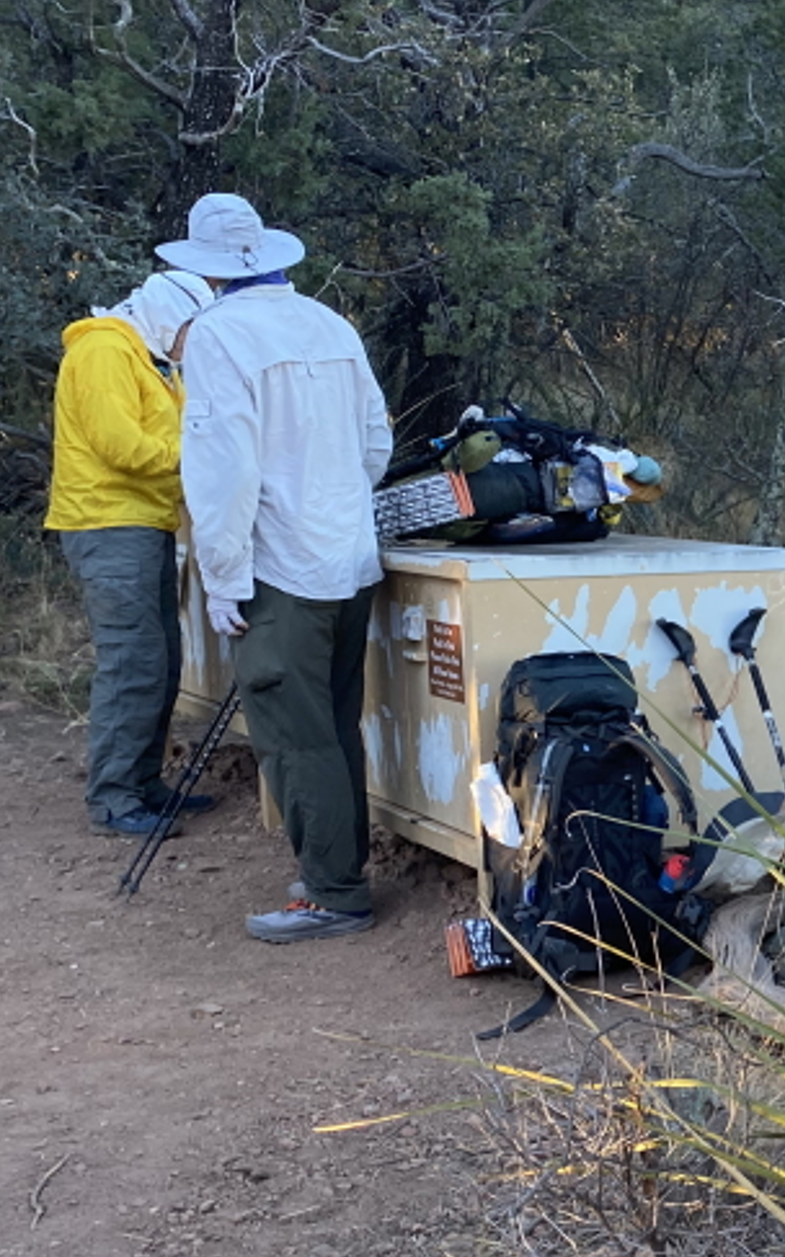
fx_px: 1987
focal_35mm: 58
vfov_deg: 35.0
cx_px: 1121
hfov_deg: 19.8
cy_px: 767
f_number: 1.8
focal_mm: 4.25
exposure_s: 1/122
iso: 64
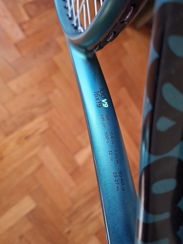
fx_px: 162
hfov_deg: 58.9
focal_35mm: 23
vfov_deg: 73.9
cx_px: 92
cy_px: 122
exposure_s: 1/100
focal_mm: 5.54
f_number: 1.8
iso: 200
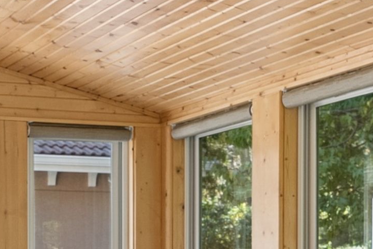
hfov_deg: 17.3
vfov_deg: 11.5
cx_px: 72
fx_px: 1213
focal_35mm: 117
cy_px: 303
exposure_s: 1/30
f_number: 9
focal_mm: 20
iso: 500
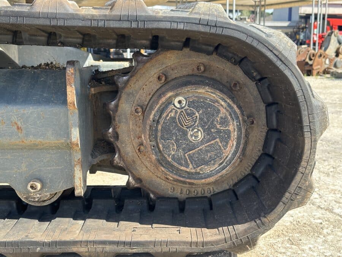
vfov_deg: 30.3
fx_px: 474
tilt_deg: -9.6
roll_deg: +0.0
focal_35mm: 48
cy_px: 128
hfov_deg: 39.7
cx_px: 171
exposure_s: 1/615
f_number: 1.78
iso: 64
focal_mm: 6.86
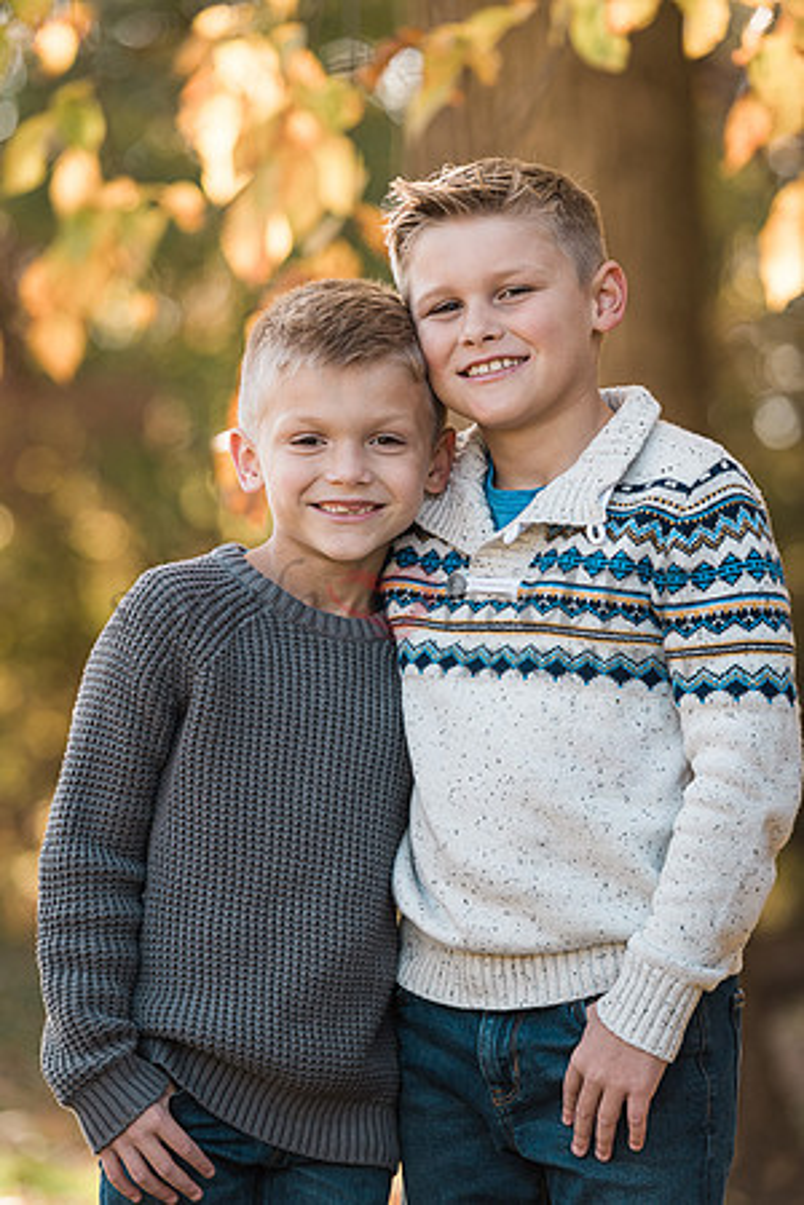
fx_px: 5025
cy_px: 602
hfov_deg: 9.1
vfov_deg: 13.7
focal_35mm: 150
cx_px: 402
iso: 500
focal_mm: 150
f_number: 3.5
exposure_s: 1/640
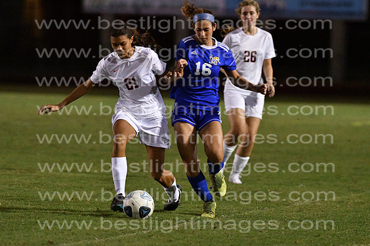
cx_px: 186
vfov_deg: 3.0
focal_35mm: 463
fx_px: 4758
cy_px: 125
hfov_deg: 4.5
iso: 10000
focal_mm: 300
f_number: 3.5
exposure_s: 1/640
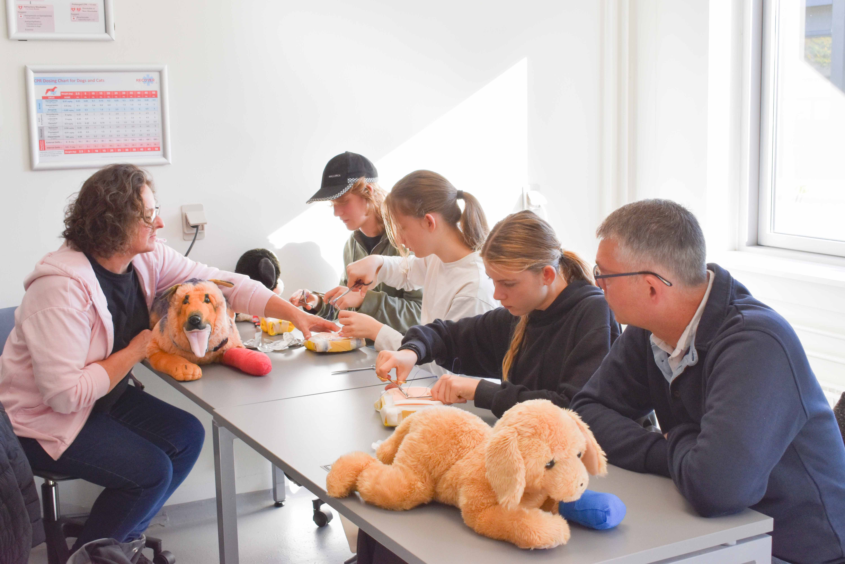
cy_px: 282
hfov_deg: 41.1
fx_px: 1127
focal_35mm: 48
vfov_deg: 28.1
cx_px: 422
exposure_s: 1/250
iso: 400
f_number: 8
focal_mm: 32
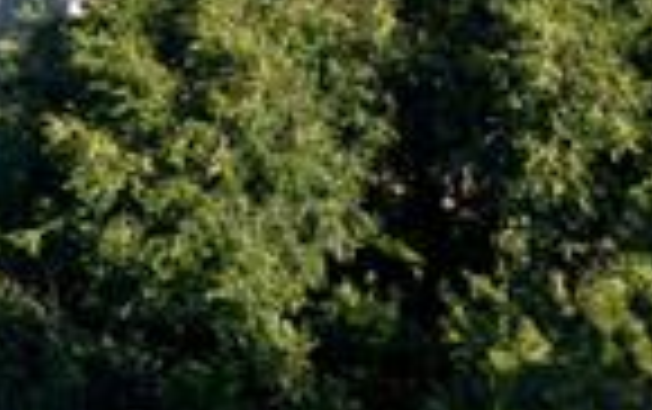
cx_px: -486
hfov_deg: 16.0
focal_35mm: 112
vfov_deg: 10.8
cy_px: -381
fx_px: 1992
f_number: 2.8
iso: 100
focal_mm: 4.39
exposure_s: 1/30
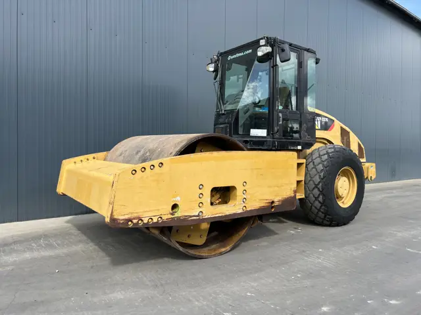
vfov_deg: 53.1
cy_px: 158
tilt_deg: -1.1
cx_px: 210
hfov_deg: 67.3
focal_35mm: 26
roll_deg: -0.9
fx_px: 316
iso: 50
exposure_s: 1/1266
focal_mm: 5.7
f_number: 1.5
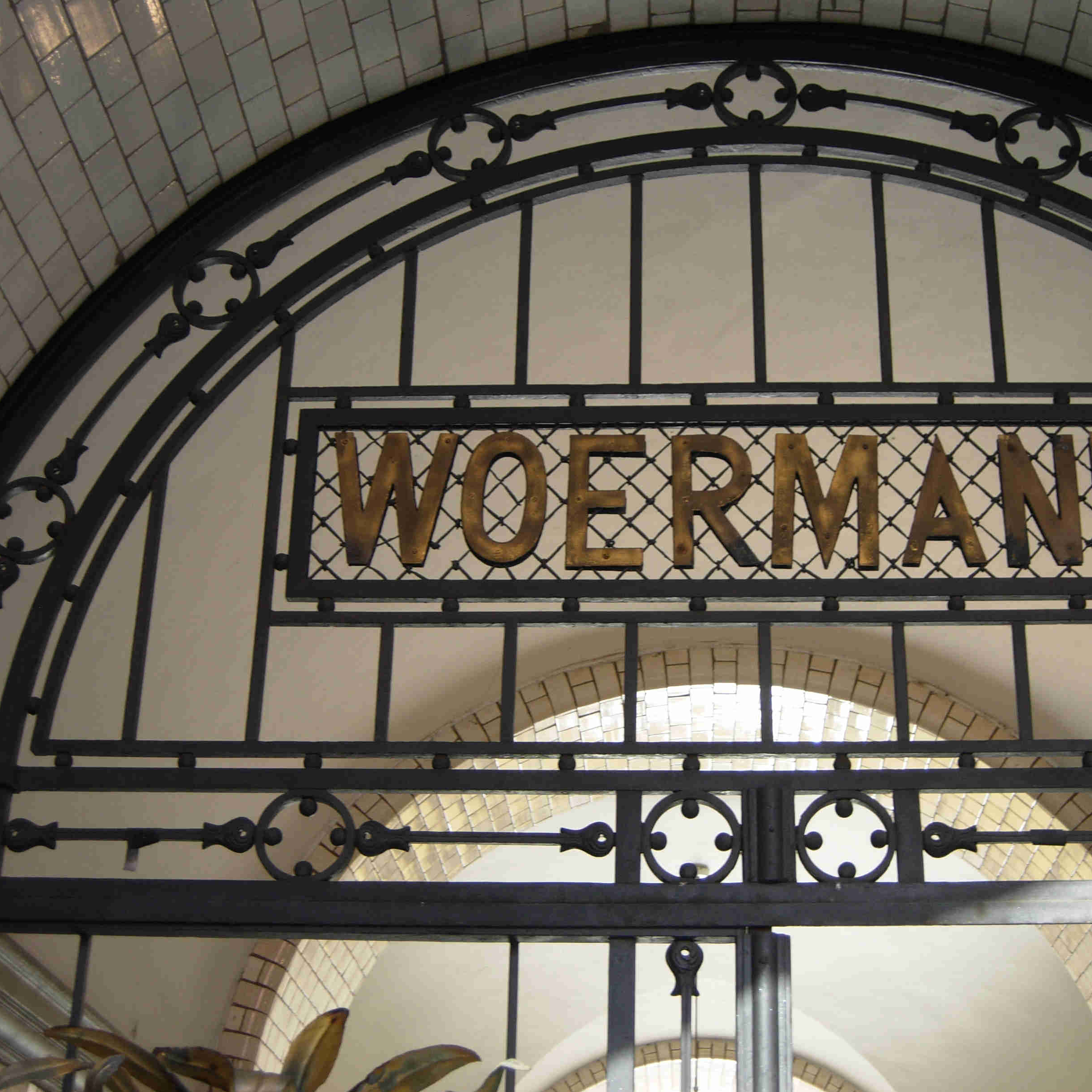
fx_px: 2034
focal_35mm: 57
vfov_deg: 30.0
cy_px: 543
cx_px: 679
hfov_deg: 29.9
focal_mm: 10.1
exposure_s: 1/34.8
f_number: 3.1
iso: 50
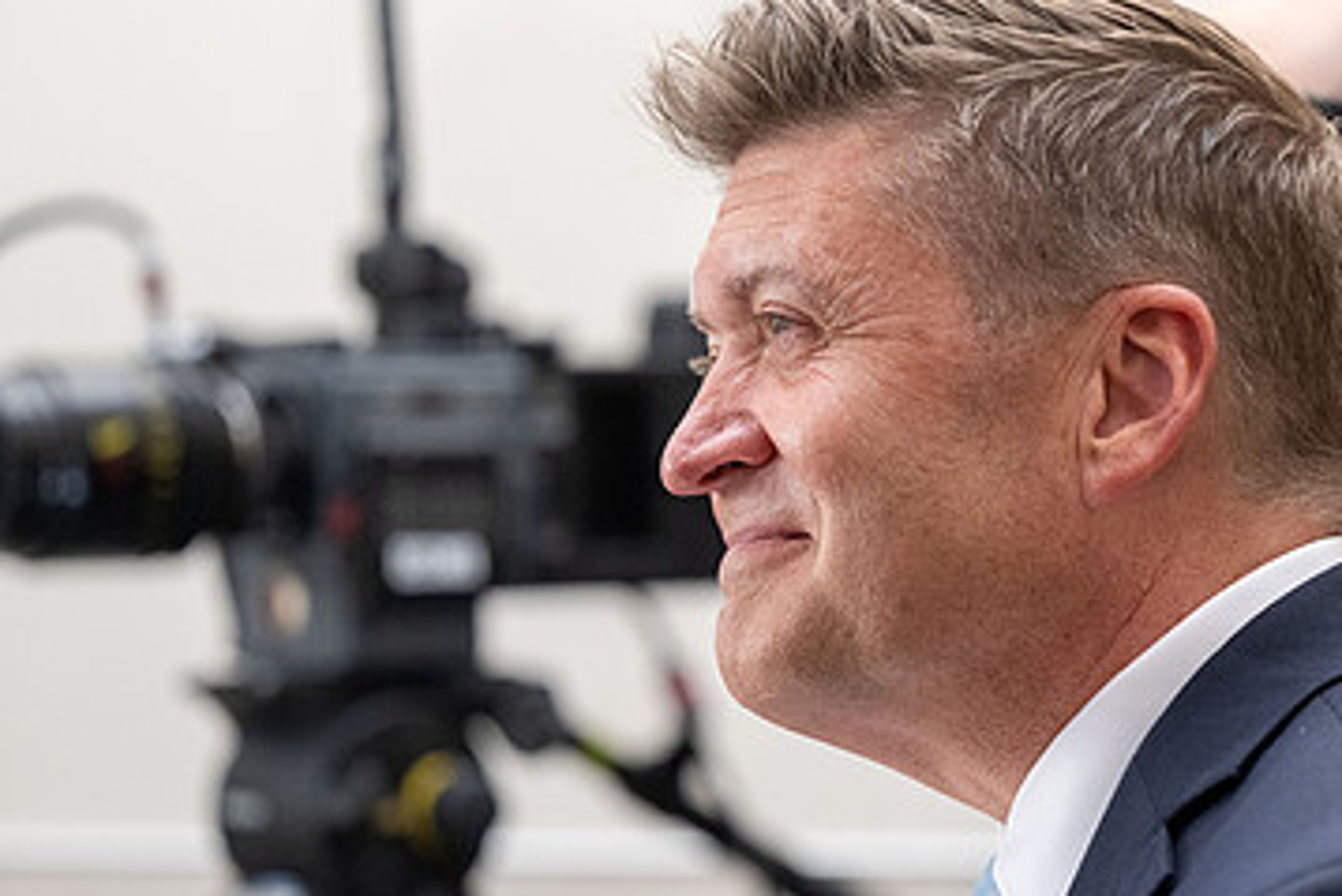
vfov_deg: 7.7
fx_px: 6638
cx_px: 877
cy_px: 485
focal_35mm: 178
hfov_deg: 11.5
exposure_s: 1/160
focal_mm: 110
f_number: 2.8
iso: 3200
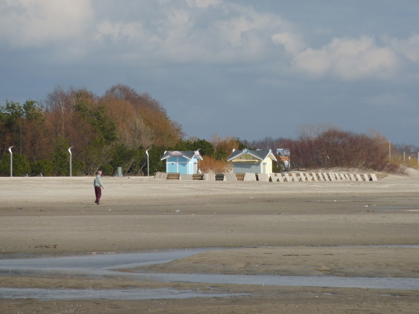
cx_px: 210
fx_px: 3631
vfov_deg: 5.0
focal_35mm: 300
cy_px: 157
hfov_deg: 6.6
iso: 80
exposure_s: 1/640
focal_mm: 49.2
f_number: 5.6
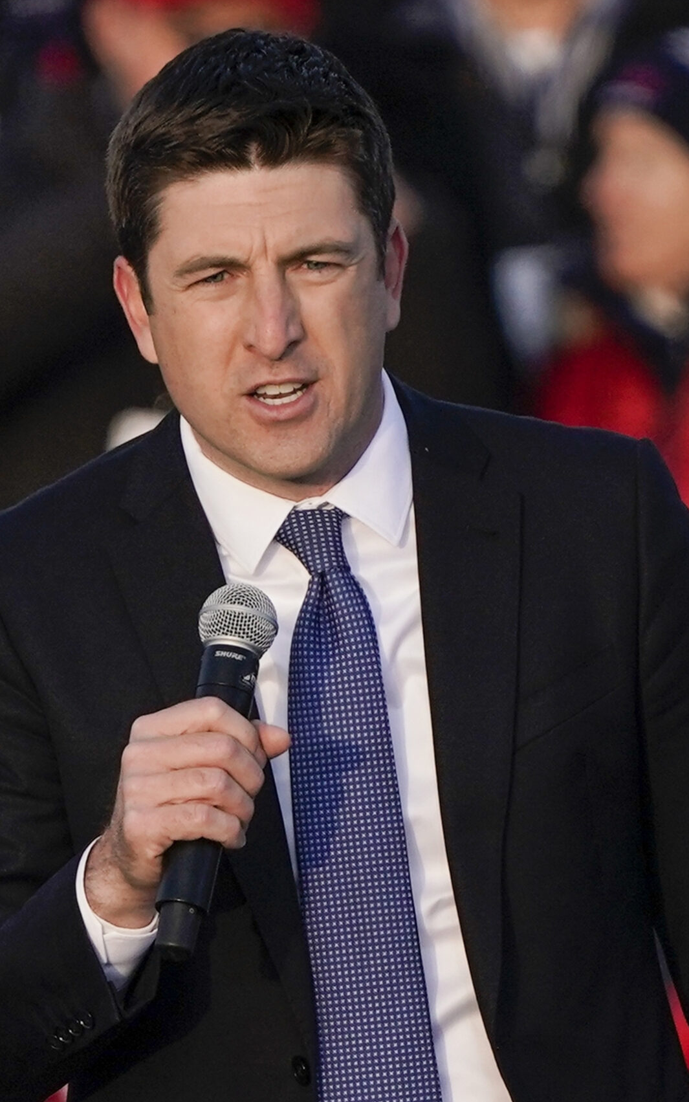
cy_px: 551
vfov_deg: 2.3
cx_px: 290
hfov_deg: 1.4
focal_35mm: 919
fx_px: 27599
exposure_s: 1/1000
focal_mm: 600
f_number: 6.3
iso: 500
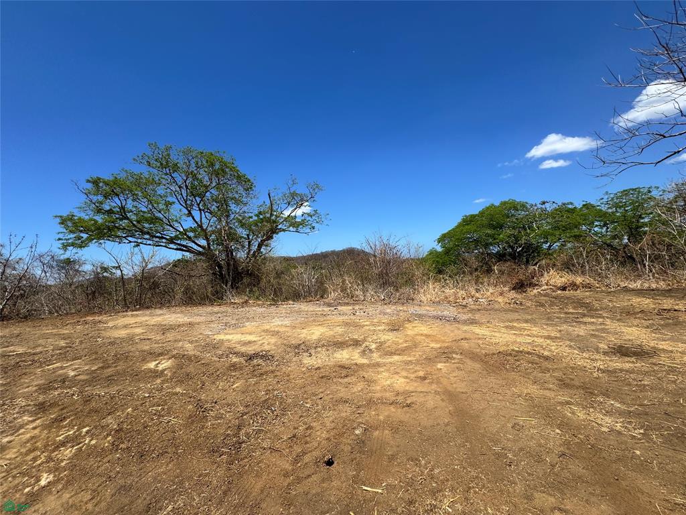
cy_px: 258
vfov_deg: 85.7
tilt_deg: -0.1
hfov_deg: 102.1
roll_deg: +3.8
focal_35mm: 14
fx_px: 277
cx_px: 343
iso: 50
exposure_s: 1/2342
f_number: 2.2
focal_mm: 2.22
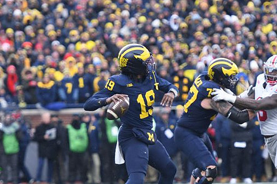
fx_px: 2338
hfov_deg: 6.8
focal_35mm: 304
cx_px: 136
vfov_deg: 4.5
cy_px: 120
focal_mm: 155
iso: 800
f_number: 2.8
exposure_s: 1/1000
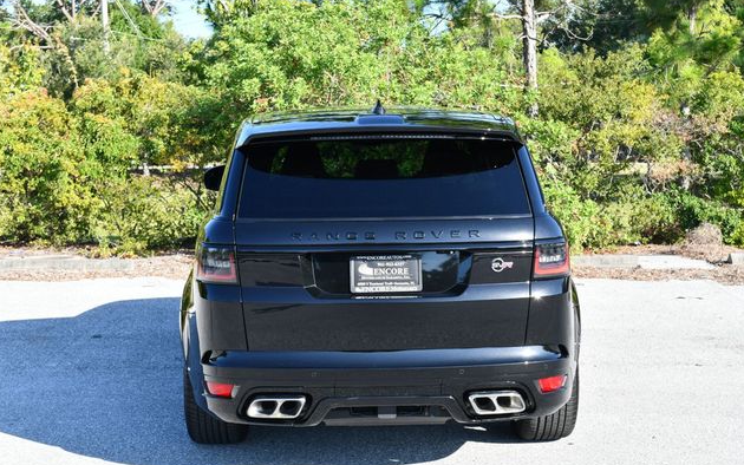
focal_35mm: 58
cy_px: 242
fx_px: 1176
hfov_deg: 35.1
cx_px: 368
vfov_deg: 22.4
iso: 200
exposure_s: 1/250
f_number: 5.6
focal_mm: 28
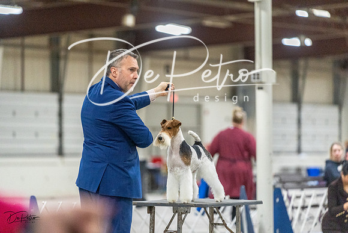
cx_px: 174
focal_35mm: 176
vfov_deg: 7.8
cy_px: 116
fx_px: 1702
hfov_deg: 11.7
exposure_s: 1/400
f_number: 3.2
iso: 6400
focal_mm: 176
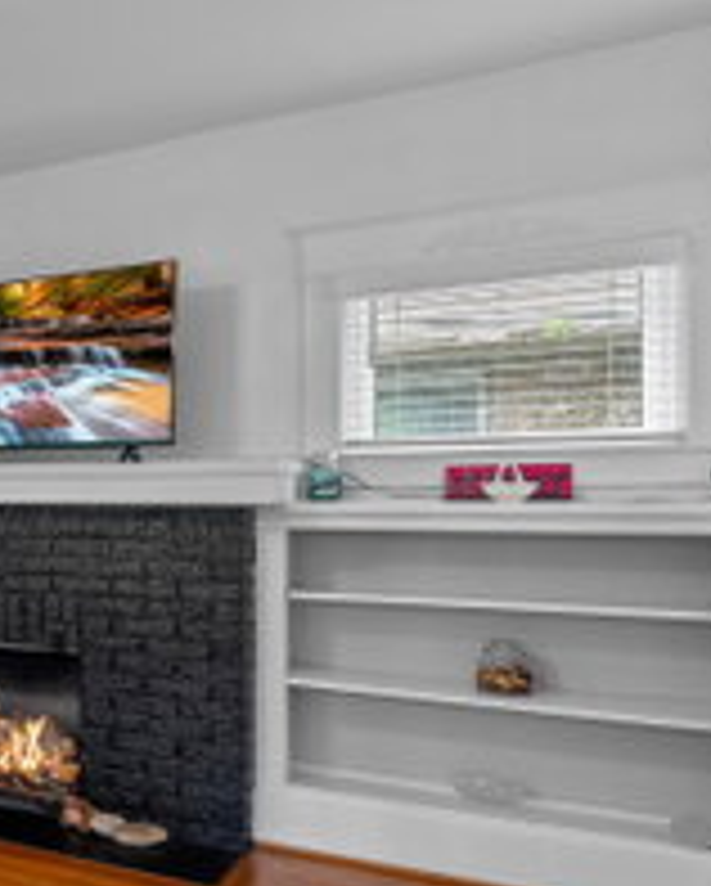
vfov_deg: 46.4
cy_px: 549
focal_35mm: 39
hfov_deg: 25.7
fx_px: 1024
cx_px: -412
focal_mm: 16
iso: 800
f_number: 11
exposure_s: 1/1.25
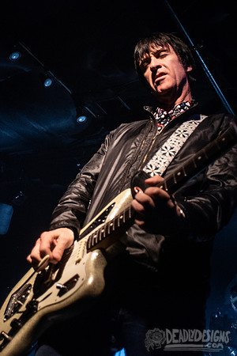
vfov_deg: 49.1
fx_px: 383
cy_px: 126
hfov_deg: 34.0
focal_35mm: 39
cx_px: 73
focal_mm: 20
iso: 2000
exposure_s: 1/800
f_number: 2.8
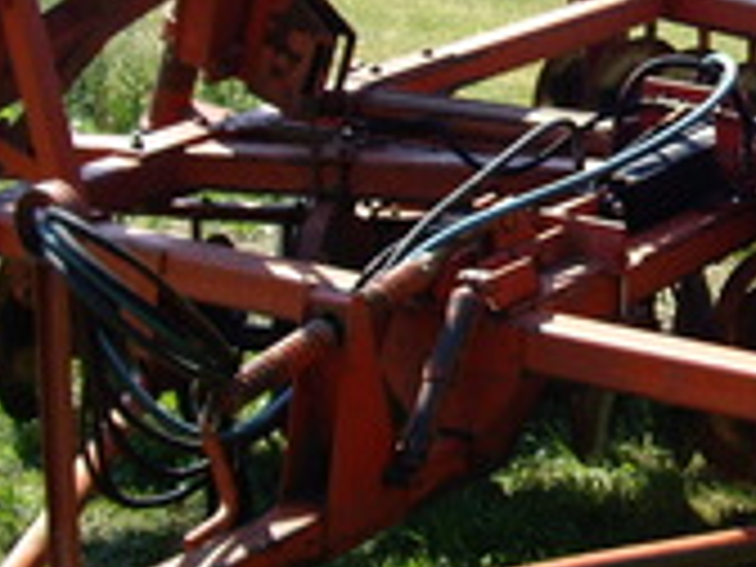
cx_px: 868
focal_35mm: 123
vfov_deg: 12.0
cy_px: 112
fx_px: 2686
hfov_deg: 15.5
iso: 64
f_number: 8
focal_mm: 7.9
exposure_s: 1/60
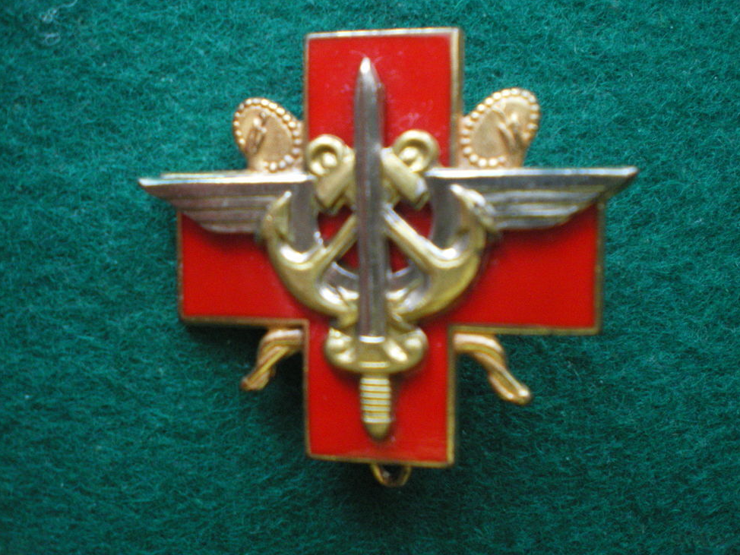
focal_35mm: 39
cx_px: 363
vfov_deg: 36.8
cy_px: 281
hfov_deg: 47.8
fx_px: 834
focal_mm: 6.3
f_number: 3.1
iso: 400
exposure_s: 1/20
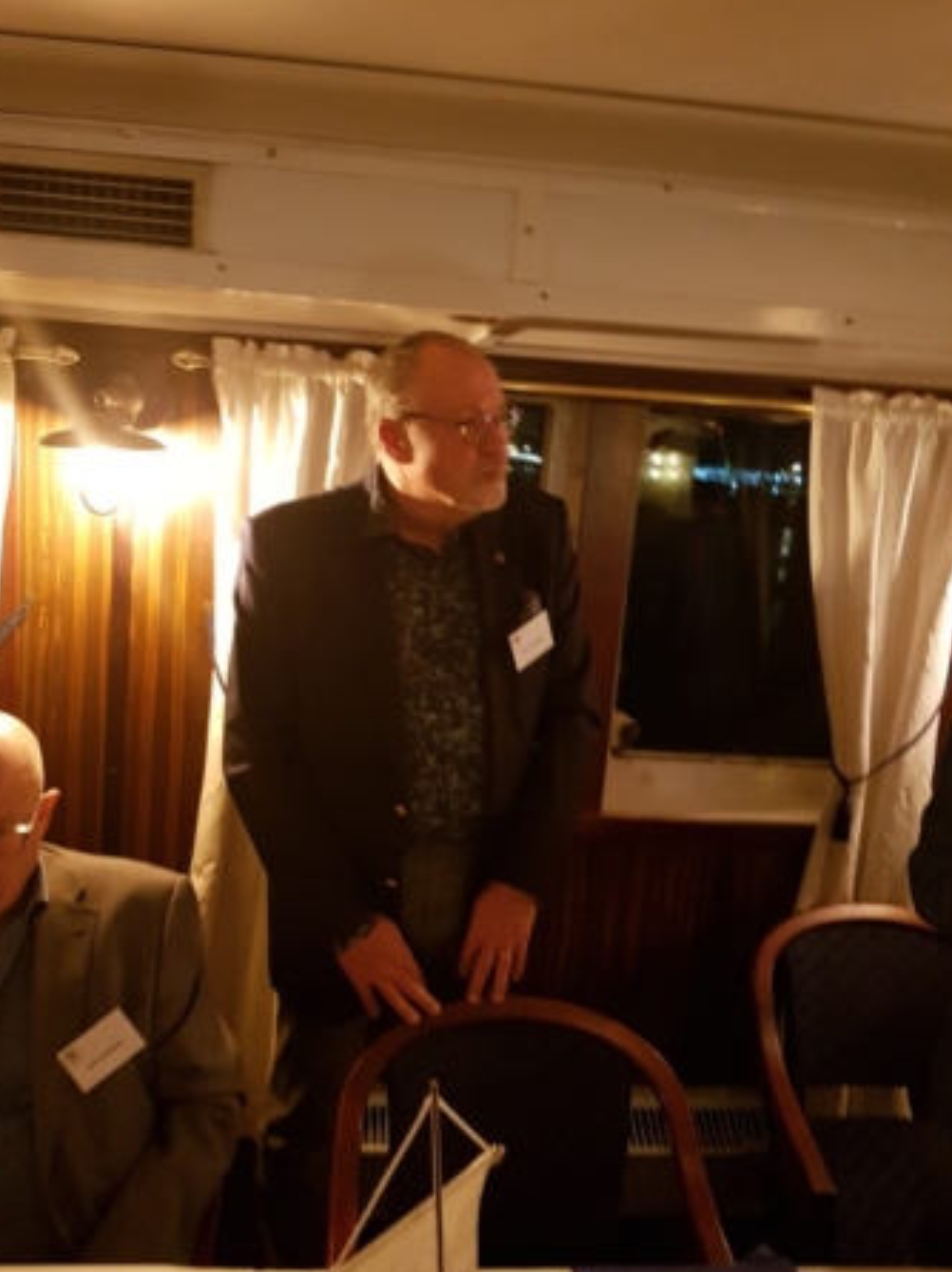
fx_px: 1028
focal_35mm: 28
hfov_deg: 49.7
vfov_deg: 63.5
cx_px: 447
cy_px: 650
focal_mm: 4.2
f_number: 1.7
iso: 200
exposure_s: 1/11
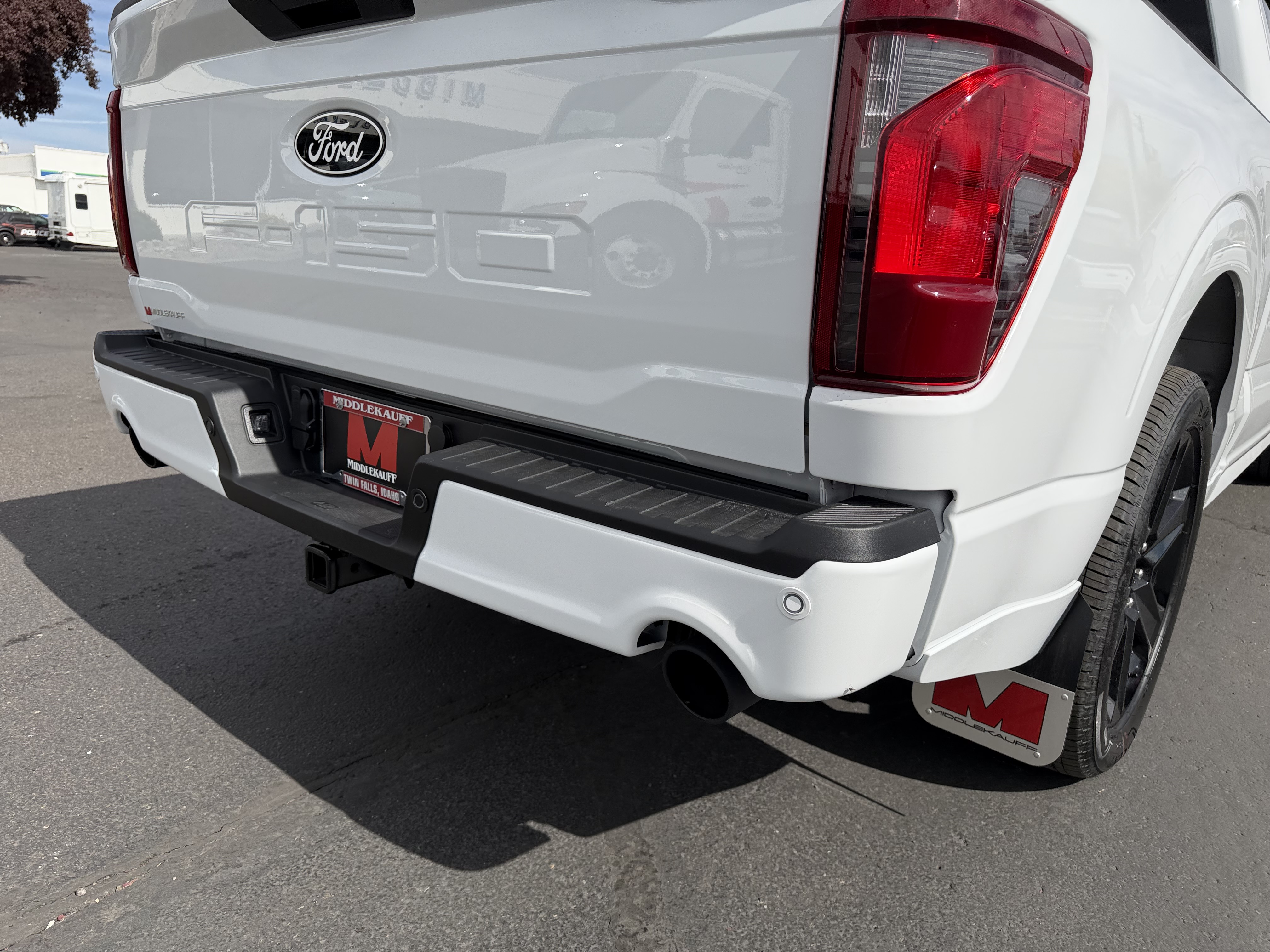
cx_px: 635
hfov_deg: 71.6
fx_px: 881
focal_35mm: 24
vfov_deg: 56.8
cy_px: 476
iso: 80
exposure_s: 1/7353
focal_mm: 6.76
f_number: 1.78
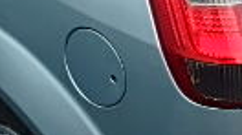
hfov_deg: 19.3
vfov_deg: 10.7
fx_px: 712
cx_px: 145
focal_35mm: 111
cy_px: -15
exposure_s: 1/400
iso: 125
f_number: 3.5
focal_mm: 3.7
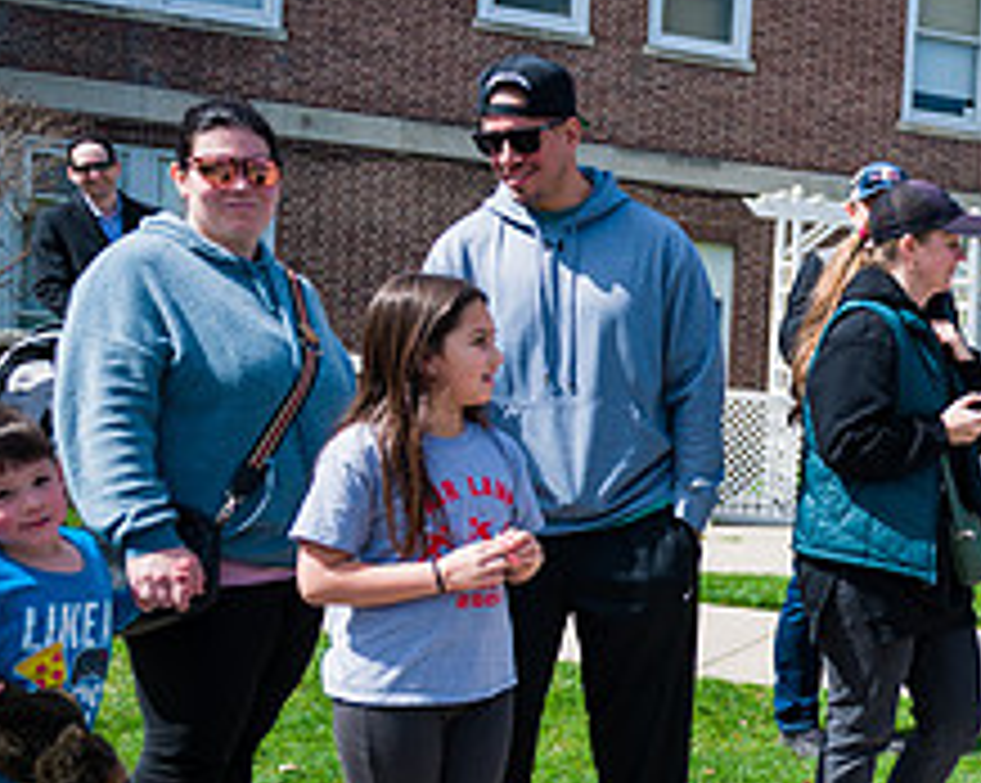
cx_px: 1197
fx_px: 1740
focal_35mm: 60
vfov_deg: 25.2
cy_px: 544
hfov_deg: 27.4
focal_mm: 24
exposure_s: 1/3200
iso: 200
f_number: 4
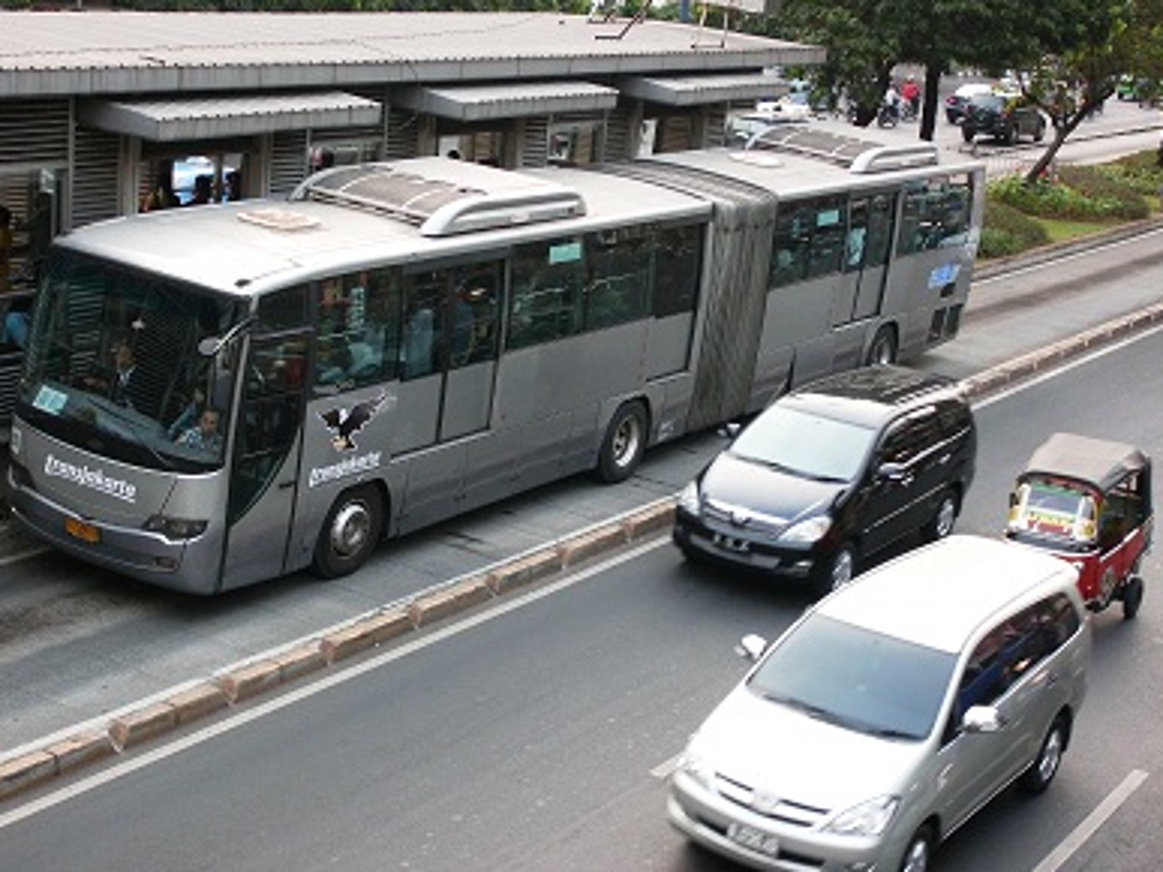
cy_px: 424
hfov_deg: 31.7
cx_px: 577
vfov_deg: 24.0
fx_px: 2049
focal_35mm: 61
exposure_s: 1/100
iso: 100
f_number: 3.7
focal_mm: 10.5
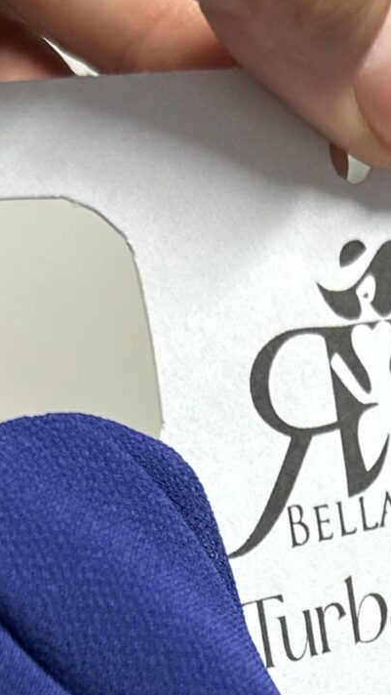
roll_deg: +3.6
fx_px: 1731
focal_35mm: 94
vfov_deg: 21.2
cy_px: 818
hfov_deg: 12.7
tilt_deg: -20.6
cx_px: 404
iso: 160
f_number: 1.78
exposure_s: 1/100
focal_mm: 6.86
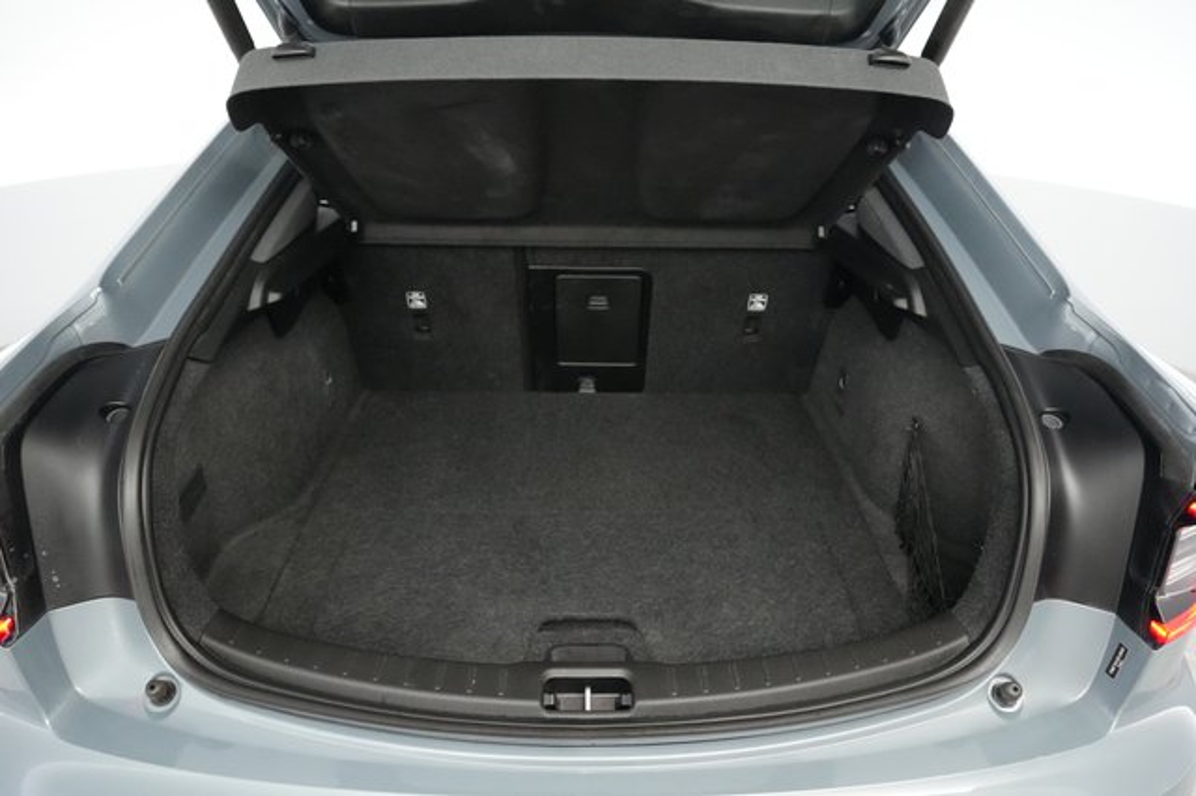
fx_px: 830
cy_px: 398
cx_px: 598
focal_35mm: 25
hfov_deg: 71.5
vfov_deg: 51.2
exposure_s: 1/160
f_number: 4
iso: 12800
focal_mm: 25
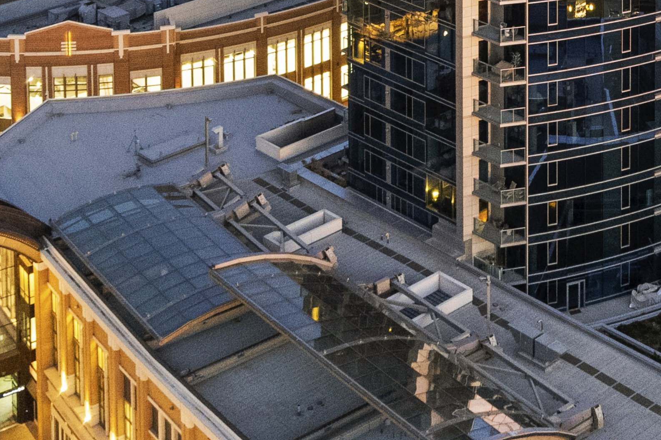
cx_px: 659
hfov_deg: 25.4
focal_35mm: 76
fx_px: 1395
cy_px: -319
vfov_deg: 15.7
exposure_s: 1/13
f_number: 2.8
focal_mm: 8.4
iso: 530
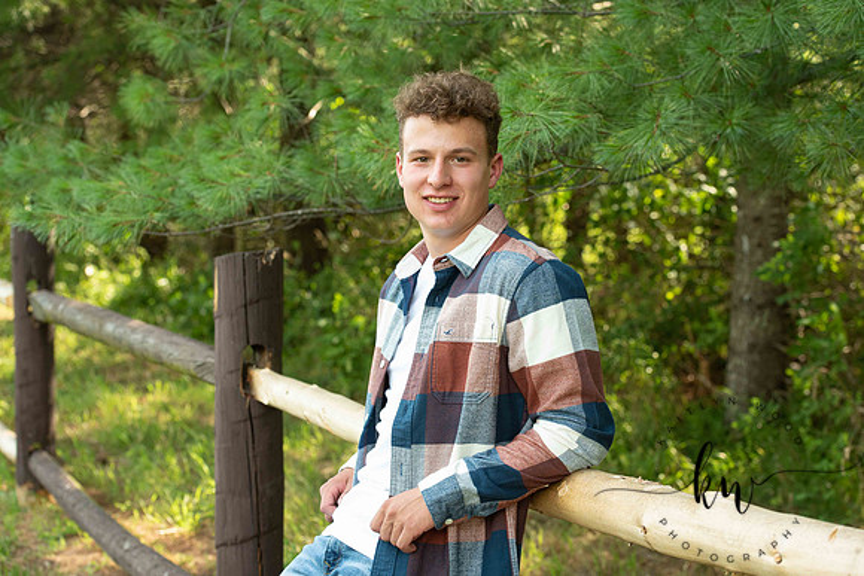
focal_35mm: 70
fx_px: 1680
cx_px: 432
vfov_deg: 19.5
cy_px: 288
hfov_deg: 28.8
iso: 400
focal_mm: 70
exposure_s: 1/200
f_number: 5
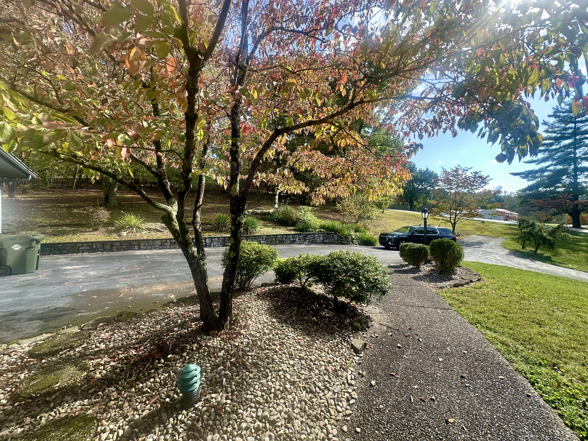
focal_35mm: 14
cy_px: 220
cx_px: 294
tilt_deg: +1.3
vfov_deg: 85.7
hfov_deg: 102.1
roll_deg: +0.2
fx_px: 238
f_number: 2.2
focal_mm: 2.22
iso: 40
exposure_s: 1/523
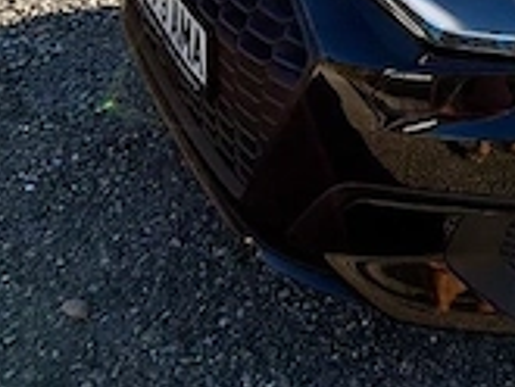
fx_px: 759
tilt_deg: -16.3
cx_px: 581
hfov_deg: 32.5
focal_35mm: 51
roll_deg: -4.4
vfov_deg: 25.1
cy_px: -103
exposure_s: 1/574
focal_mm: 2.22
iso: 40
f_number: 2.2
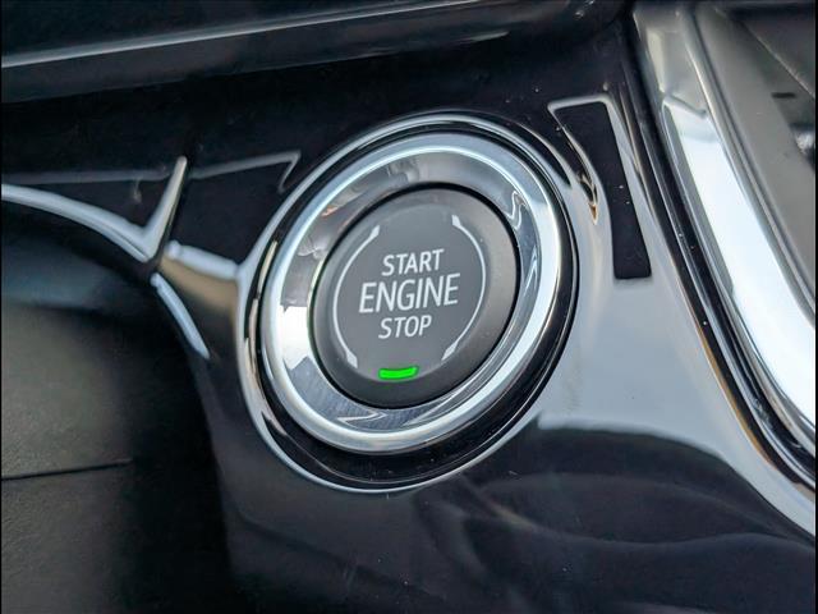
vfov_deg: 29.7
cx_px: 409
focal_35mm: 49
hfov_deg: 38.9
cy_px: 307
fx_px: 1158
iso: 154
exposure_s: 1/526
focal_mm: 6.9
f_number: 1.68
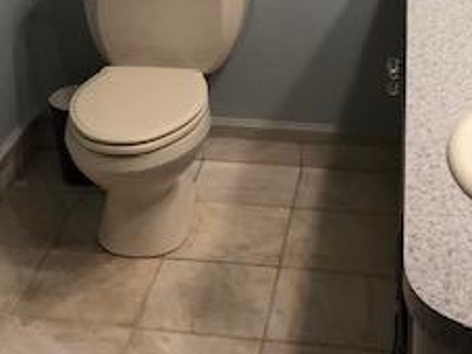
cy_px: -98
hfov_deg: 24.7
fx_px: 1077
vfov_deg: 17.6
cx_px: 245
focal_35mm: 79
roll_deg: -1.0
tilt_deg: -10.9
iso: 40
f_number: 1.8
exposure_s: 1/24
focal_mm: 3.99
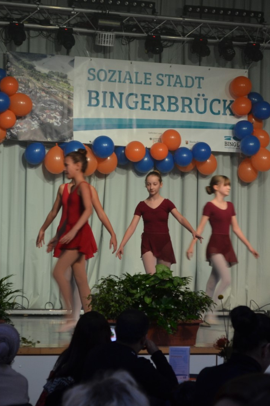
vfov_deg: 16.4
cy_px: 203
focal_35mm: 125
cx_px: 162
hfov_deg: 11.0
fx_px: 1403
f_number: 5.6
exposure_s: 1/40
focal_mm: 55
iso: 400
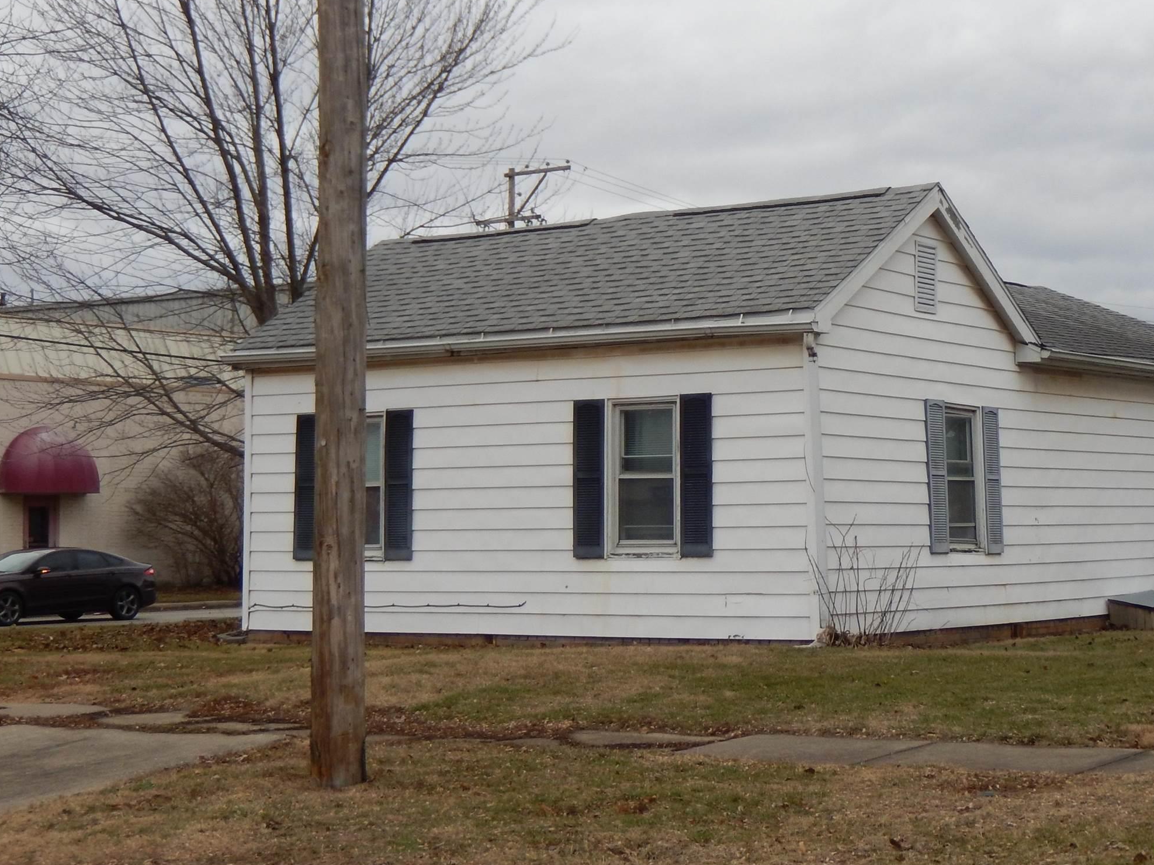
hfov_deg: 27.4
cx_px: 882
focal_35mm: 70
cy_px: 422
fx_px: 2333
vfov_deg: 21.0
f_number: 4.3
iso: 125
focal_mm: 8.1
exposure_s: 1/250
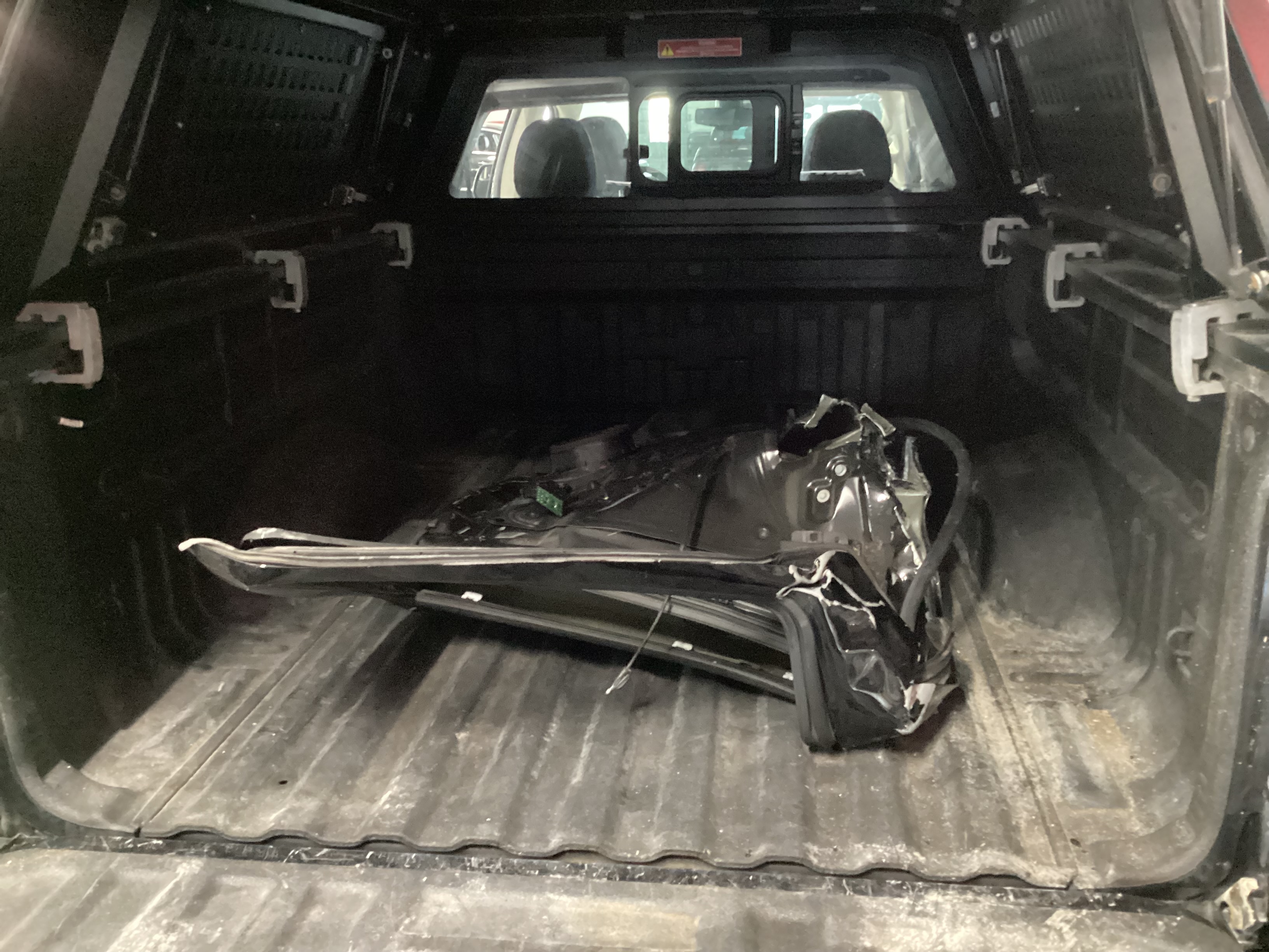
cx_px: 634
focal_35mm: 31
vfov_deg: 45.4
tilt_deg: -20.1
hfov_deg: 58.4
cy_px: 476
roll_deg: +0.5
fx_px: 1136
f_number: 2.4
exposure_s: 1/17
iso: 800
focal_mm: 3.3
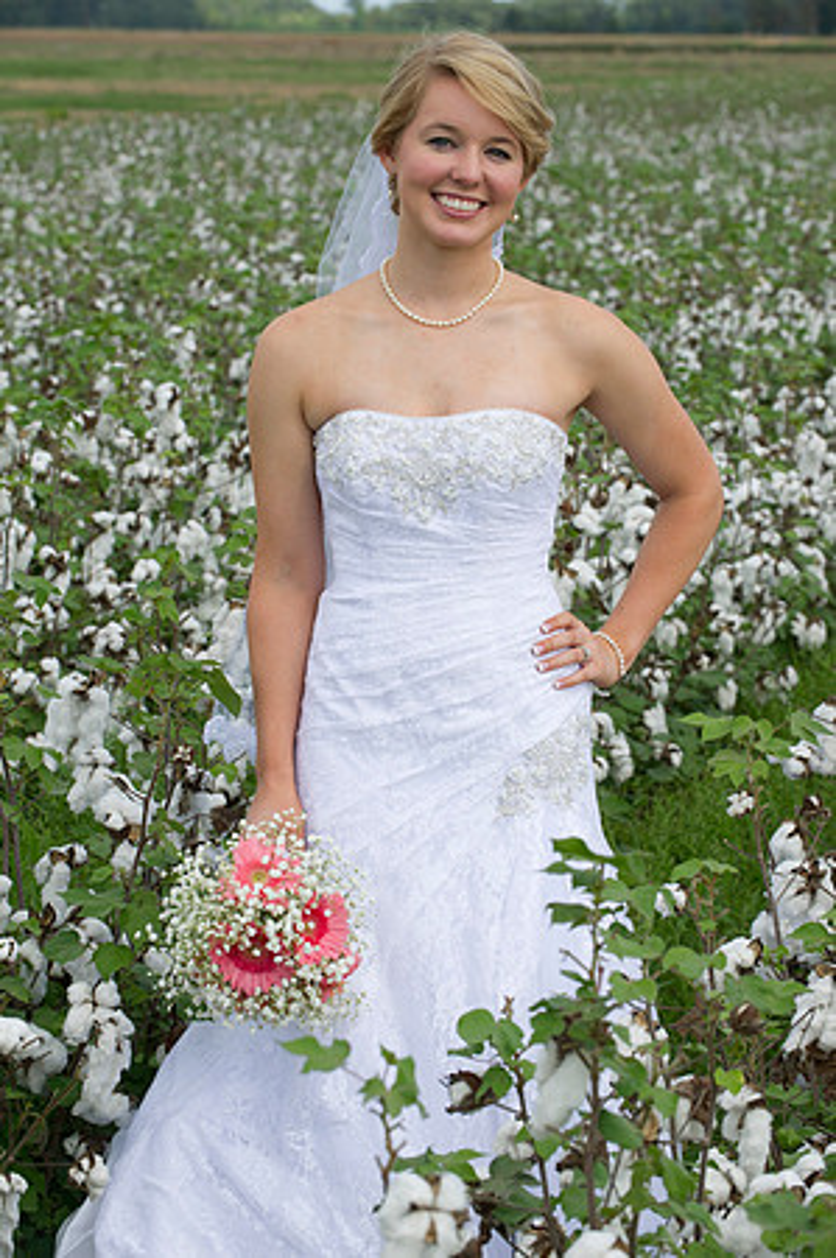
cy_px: 629
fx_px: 4050
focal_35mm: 116
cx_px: 418
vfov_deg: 17.7
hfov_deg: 11.8
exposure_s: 1/250
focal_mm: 116
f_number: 8
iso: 250
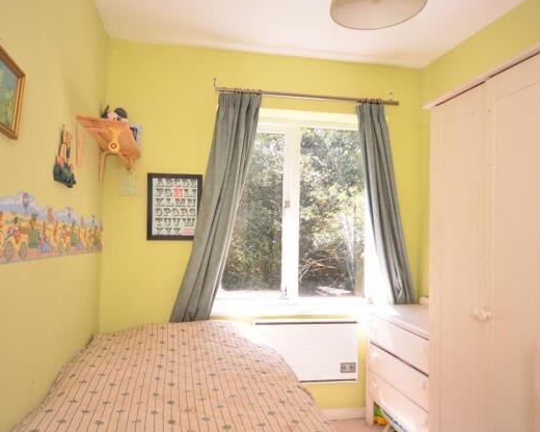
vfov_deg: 53.9
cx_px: 253
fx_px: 425
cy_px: 215
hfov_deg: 64.8
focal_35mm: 27
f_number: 5.6
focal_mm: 15
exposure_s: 1/100
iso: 200
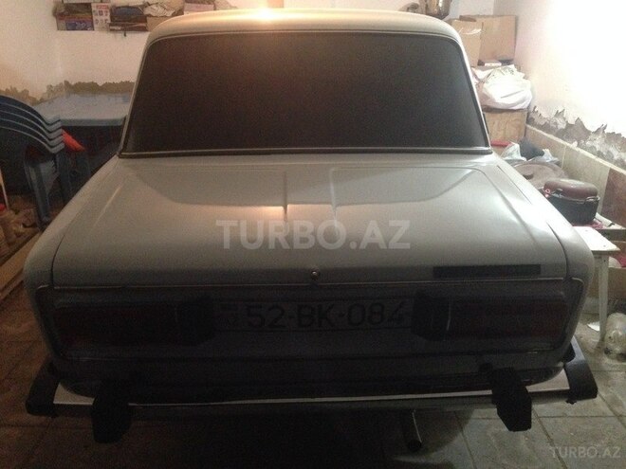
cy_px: 234
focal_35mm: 33
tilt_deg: -20.4
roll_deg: -0.5
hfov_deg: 55.4
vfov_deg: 42.9
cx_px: 313
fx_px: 597
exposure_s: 1/15
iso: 640
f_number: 2.4
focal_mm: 4.12
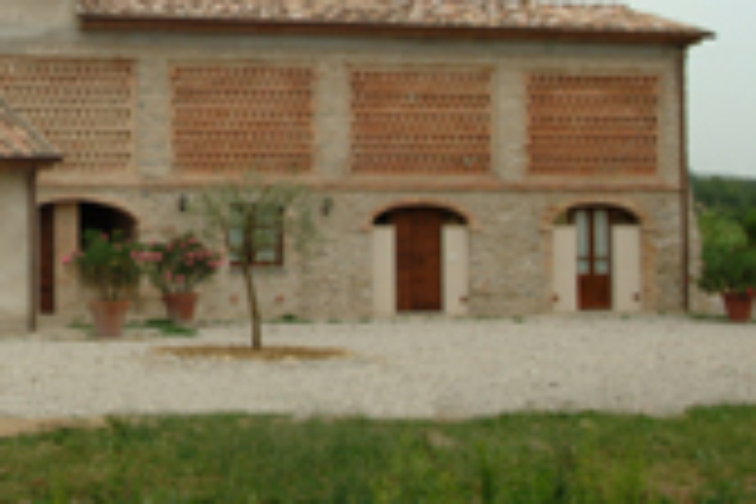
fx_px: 1680
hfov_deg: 24.7
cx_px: 99
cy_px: 140
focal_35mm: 80
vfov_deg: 17.0
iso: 160
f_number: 11
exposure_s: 1/180
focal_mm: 20
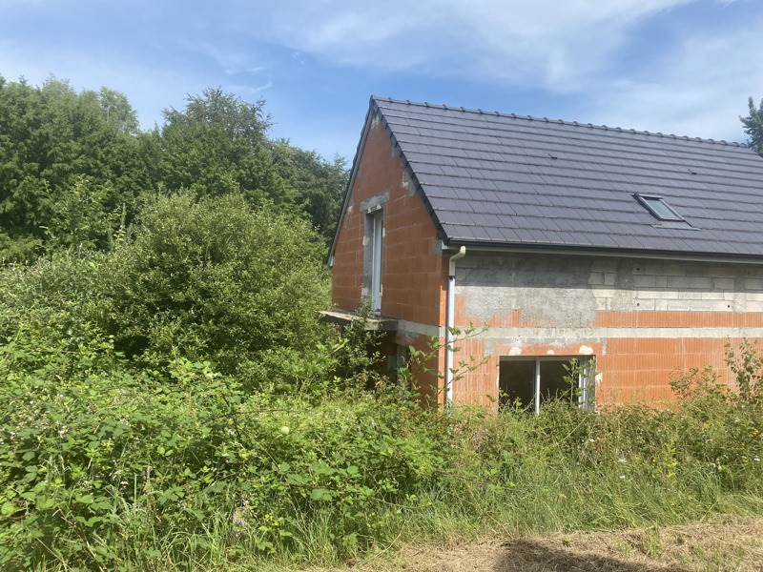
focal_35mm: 26
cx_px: 382
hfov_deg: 67.3
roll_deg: +0.0
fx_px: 573
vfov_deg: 53.1
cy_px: 286
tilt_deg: -0.4
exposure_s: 1/2105
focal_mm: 4.25
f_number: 1.8
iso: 32
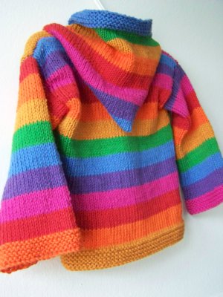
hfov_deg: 37.7
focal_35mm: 38
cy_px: 148
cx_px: 112
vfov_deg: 49.0
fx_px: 326
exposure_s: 1/20
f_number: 2.8
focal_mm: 6.3
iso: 400
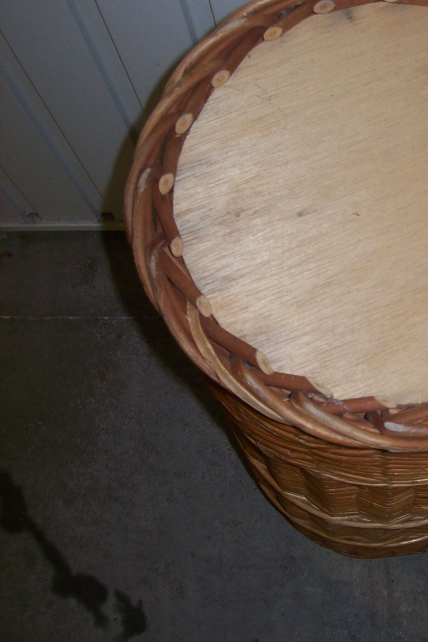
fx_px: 1052
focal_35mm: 59
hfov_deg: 22.5
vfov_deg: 33.9
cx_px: 379
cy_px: 281
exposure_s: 1/64
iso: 80
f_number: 2.7
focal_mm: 6
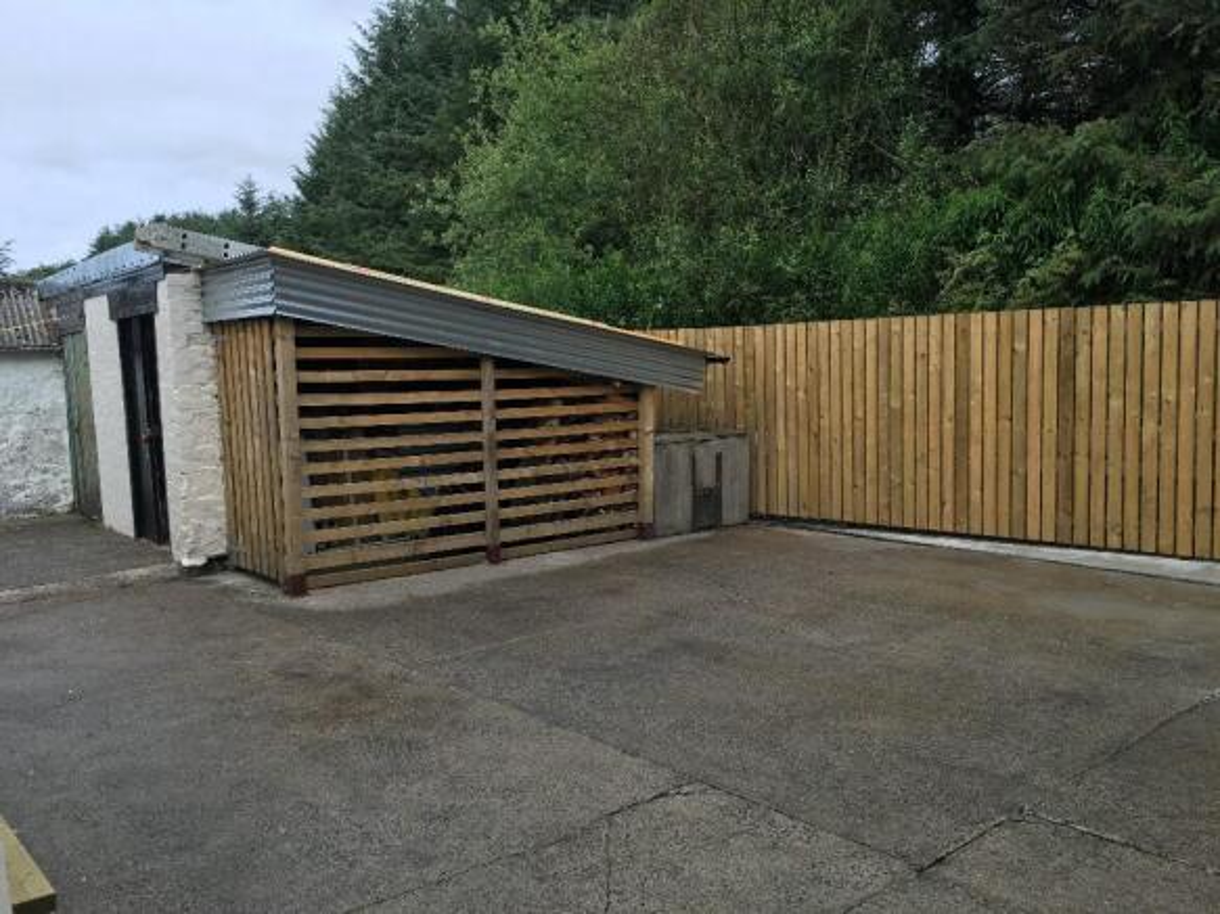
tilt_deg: -4.5
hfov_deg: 61.7
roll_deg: +1.5
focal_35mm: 29
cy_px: 457
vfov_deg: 48.2
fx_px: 1022
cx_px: 610
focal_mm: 4.15
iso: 25
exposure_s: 1/587
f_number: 2.2
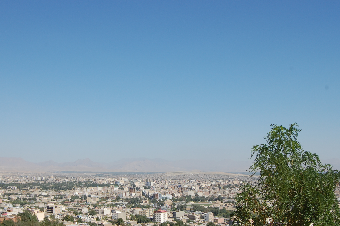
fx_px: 444
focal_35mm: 47
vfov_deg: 28.6
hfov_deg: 41.9
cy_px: 121
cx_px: 157
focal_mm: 26
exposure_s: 1/400
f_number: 10
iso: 200
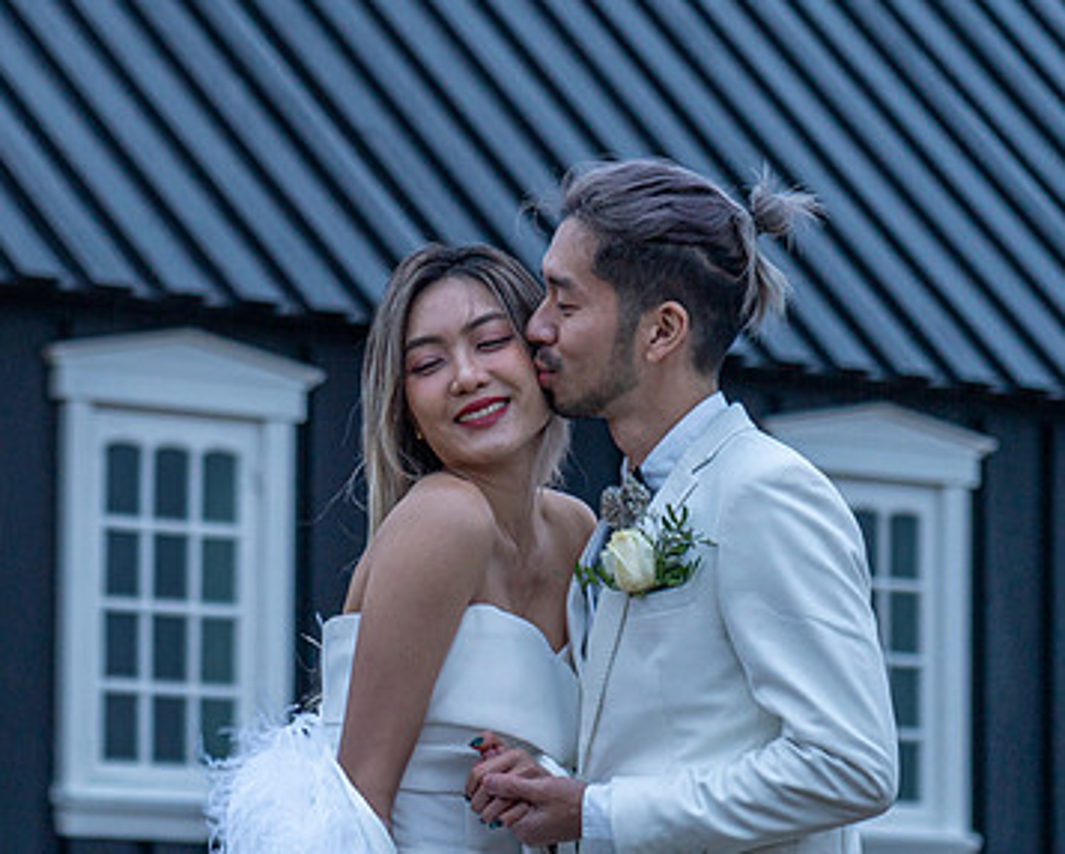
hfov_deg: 8.6
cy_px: 505
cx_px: 162
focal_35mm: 225
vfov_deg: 6.9
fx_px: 7096
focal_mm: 105
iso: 400
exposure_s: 1/20
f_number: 4
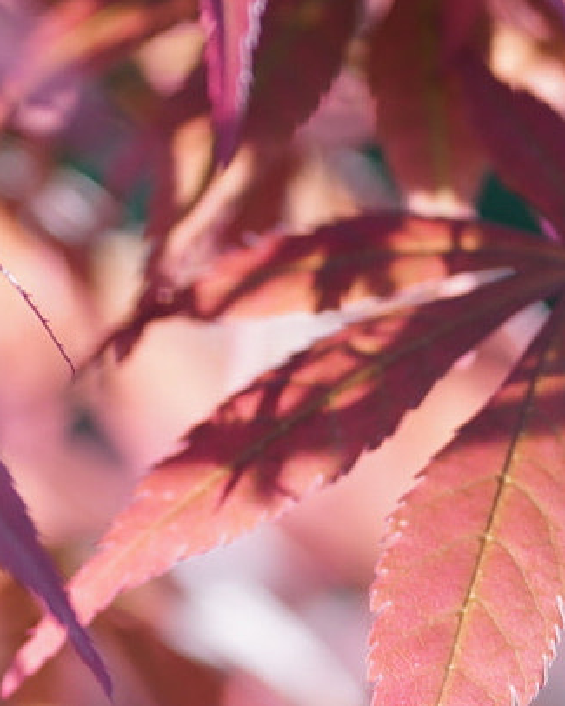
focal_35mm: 500
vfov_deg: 3.9
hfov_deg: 3.1
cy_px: 437
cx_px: 553
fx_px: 10447
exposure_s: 1/40
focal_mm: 135
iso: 100
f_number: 4
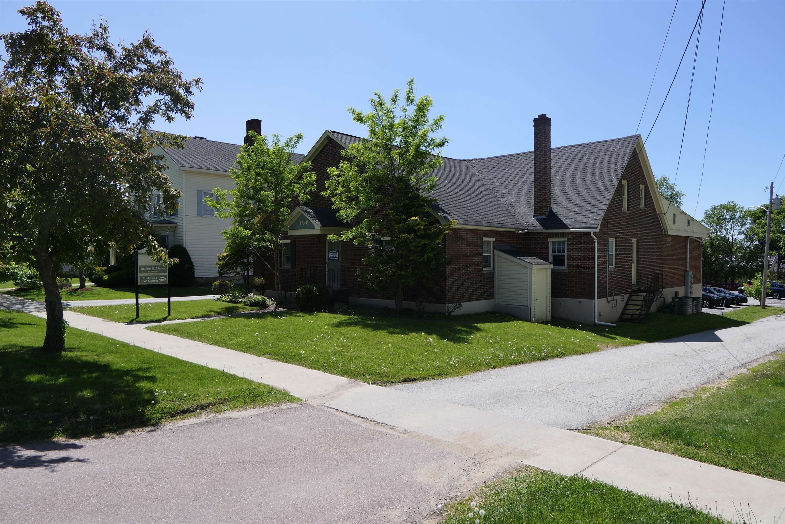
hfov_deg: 73.7
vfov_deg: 53.1
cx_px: 392
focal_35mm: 24
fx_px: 523
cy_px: 262
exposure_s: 1/1300
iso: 125
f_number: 4
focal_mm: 8.8
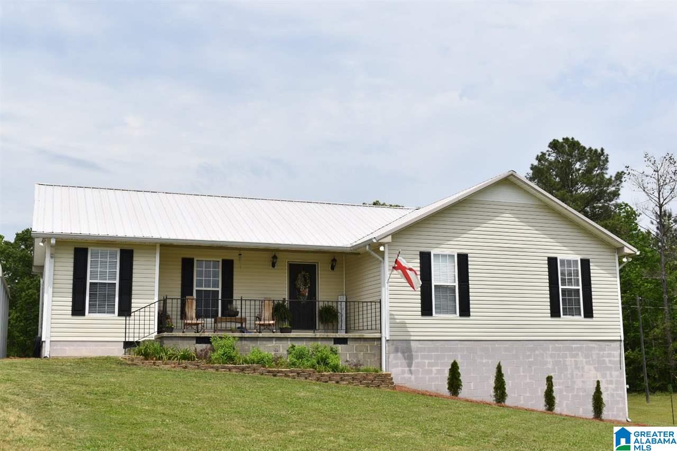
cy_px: 226
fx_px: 790
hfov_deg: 46.4
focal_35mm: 42
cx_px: 338
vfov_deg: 31.9
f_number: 9
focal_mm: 28
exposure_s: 1/320
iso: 100
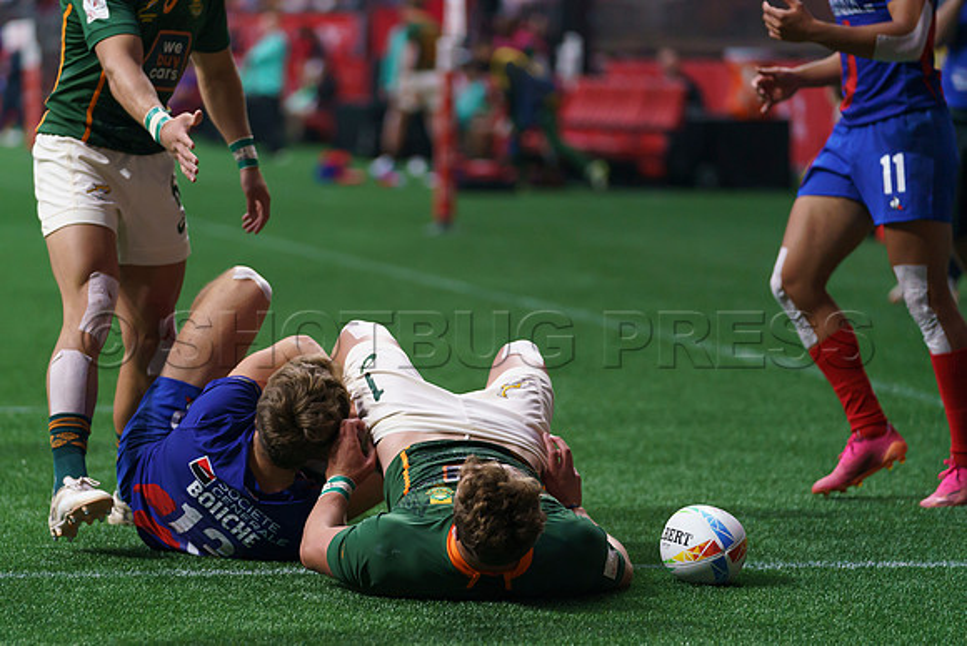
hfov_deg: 11.5
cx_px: 382
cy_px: 387
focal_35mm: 179
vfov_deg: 7.7
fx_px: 4808
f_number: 2.8
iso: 2000
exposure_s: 1/3200
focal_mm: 146
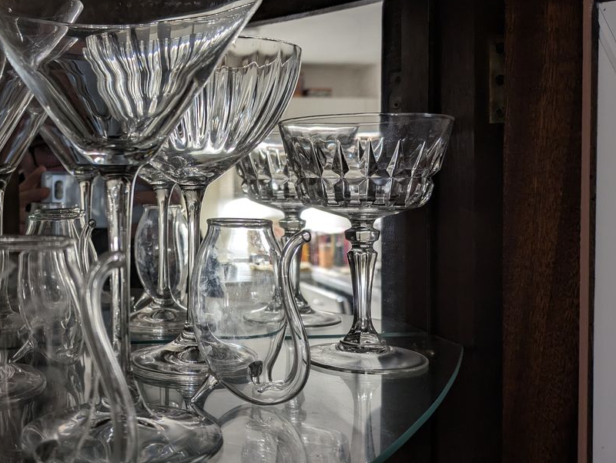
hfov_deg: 45.1
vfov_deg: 36.0
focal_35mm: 40
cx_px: 152
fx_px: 712
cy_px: 211
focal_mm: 5.43
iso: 262
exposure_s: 1/25
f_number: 1.89
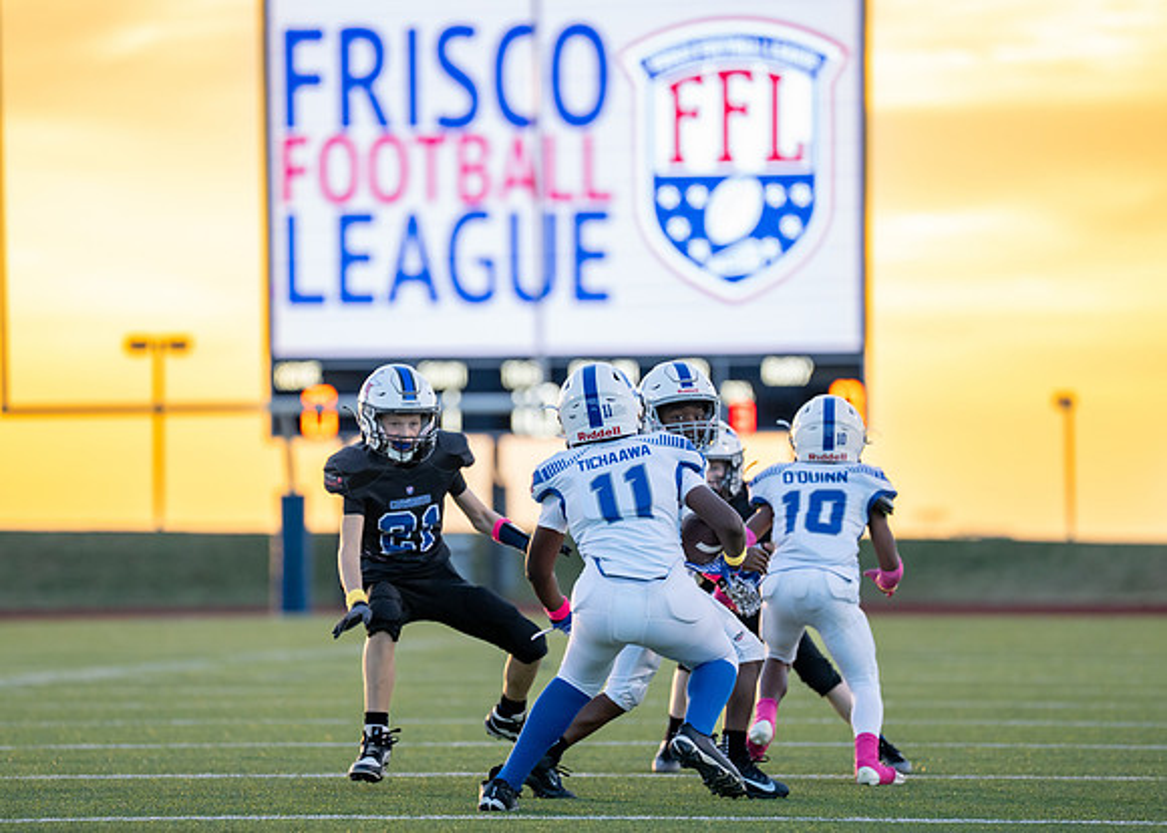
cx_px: 535
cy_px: 470
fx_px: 8397
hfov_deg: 7.9
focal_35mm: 253
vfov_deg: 5.7
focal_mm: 200
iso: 640
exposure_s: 1/1250
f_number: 2.8
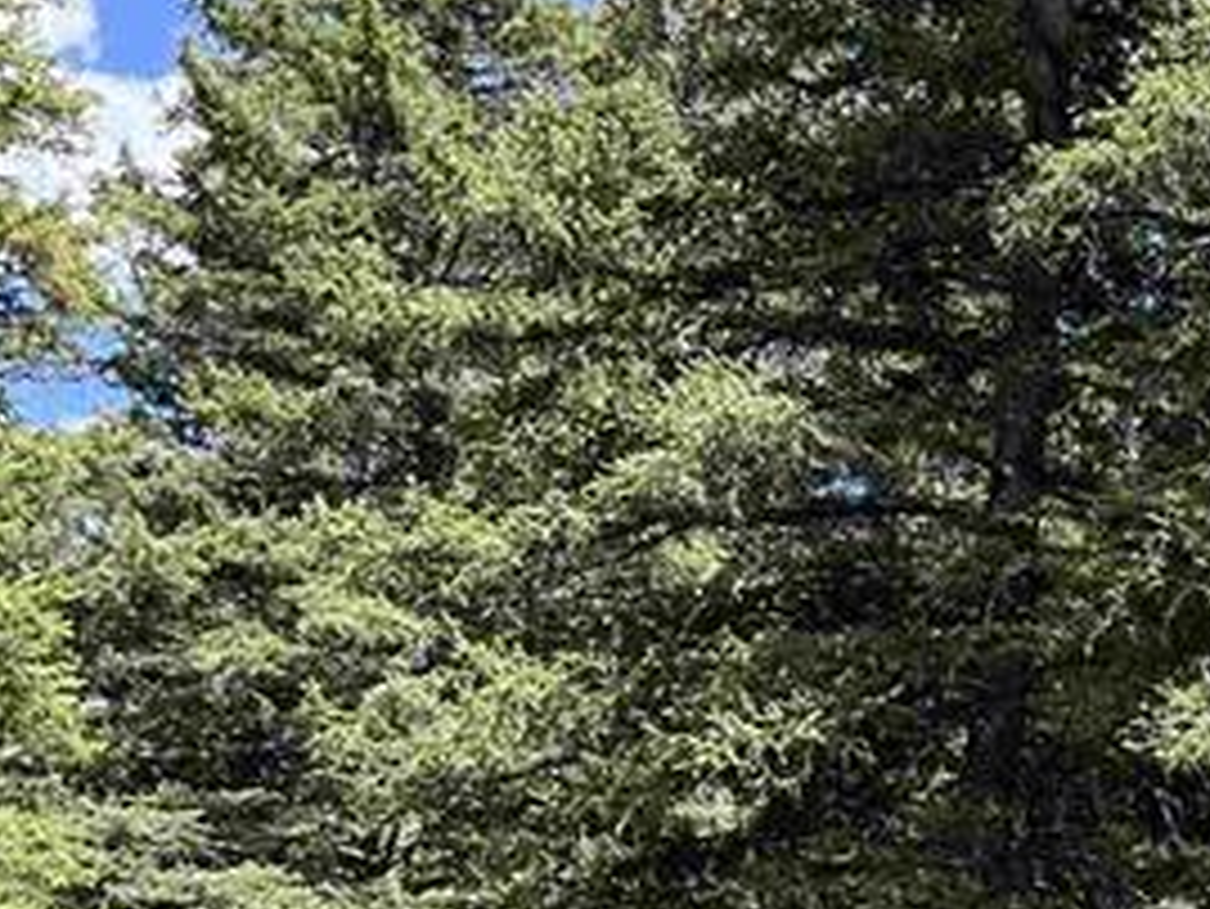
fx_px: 3462
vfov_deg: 14.5
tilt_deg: +3.1
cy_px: 1066
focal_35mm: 99
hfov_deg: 17.2
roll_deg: +1.1
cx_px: 1997
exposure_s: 1/992
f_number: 1.6
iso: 50
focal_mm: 5.1
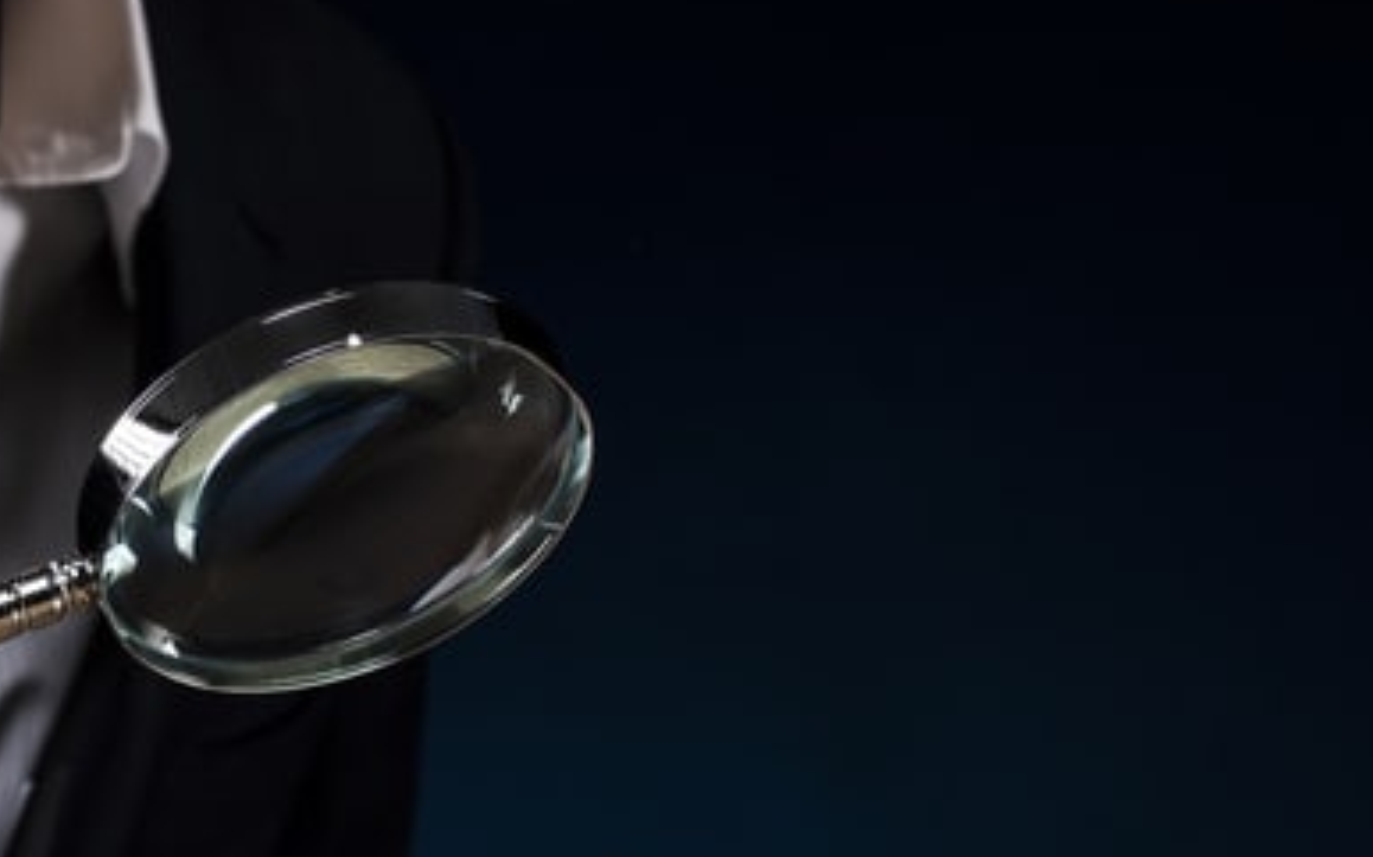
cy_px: 663
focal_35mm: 201
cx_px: 694
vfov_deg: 6.5
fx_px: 7519
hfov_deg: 10.4
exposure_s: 1/125
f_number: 11
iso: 50
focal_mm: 105
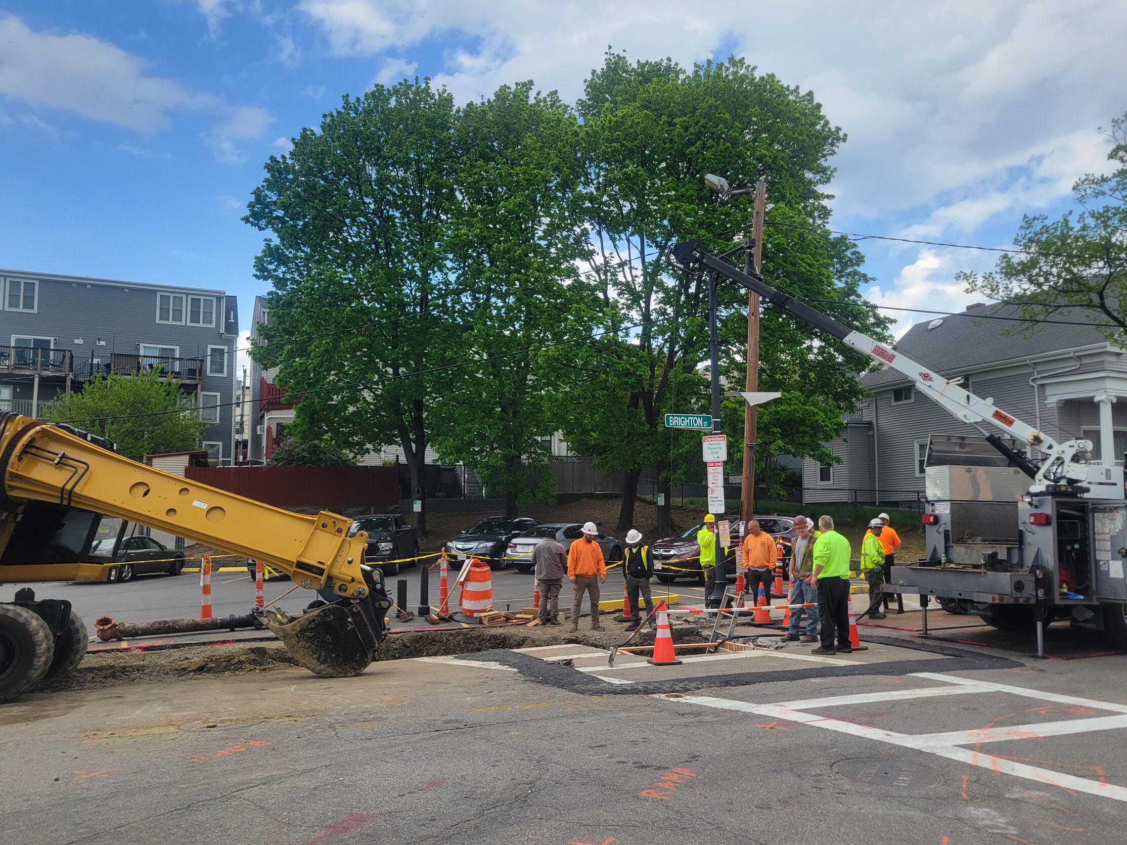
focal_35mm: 28
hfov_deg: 63.4
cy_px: 432
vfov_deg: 49.7
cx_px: 595
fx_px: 911
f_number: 1.8
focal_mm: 5.4
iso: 40
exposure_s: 1/1132
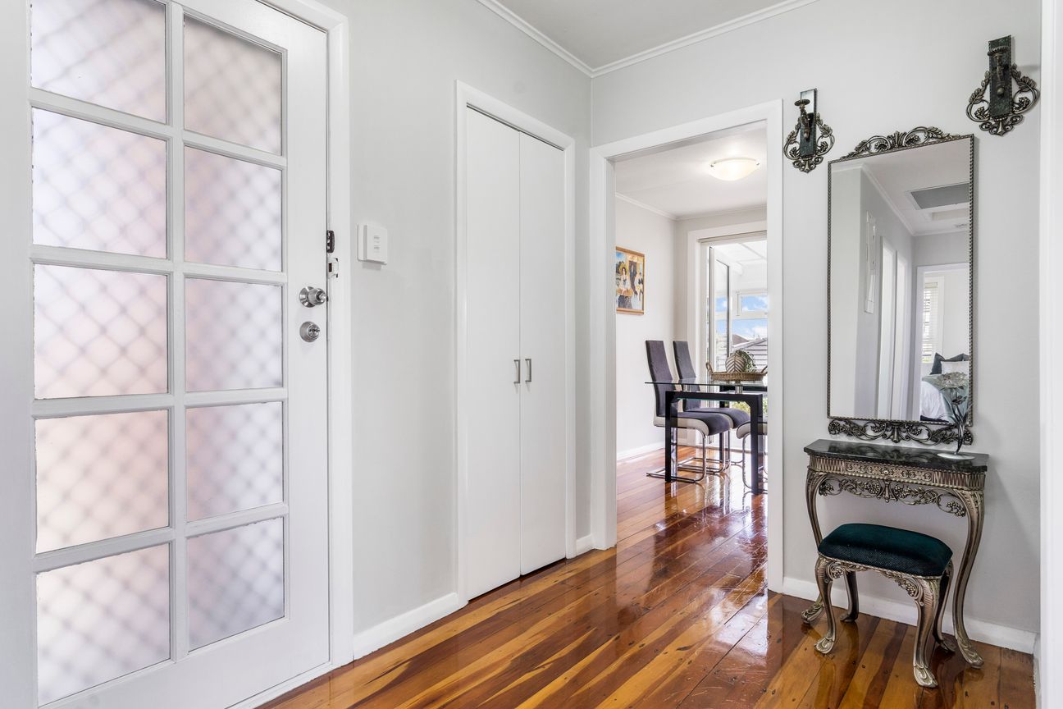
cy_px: 354
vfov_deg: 61.9
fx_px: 591
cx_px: 532
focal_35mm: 20
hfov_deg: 84.0
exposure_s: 1/80
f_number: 7.1
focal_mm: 20
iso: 640
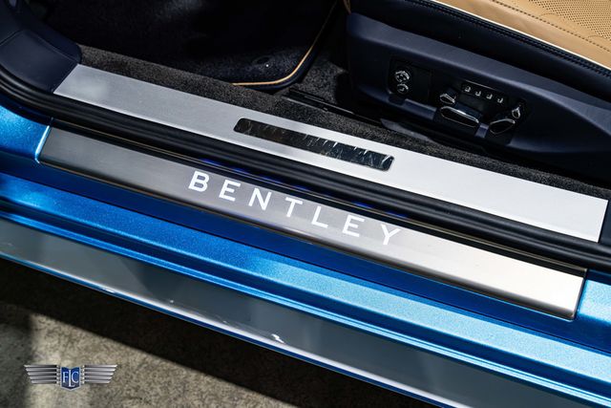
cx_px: 306
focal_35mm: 53
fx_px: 900
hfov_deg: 37.5
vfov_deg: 25.5
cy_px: 204
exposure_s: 1/50
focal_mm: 53
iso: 1600
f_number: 4.5
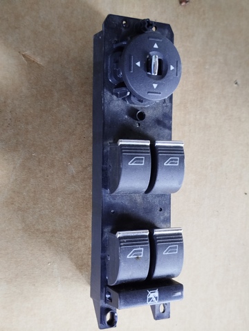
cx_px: 124
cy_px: 166
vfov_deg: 39.7
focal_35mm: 48
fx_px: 460
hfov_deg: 30.3
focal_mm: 5.31
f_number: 1.7
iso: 125
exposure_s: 1/33
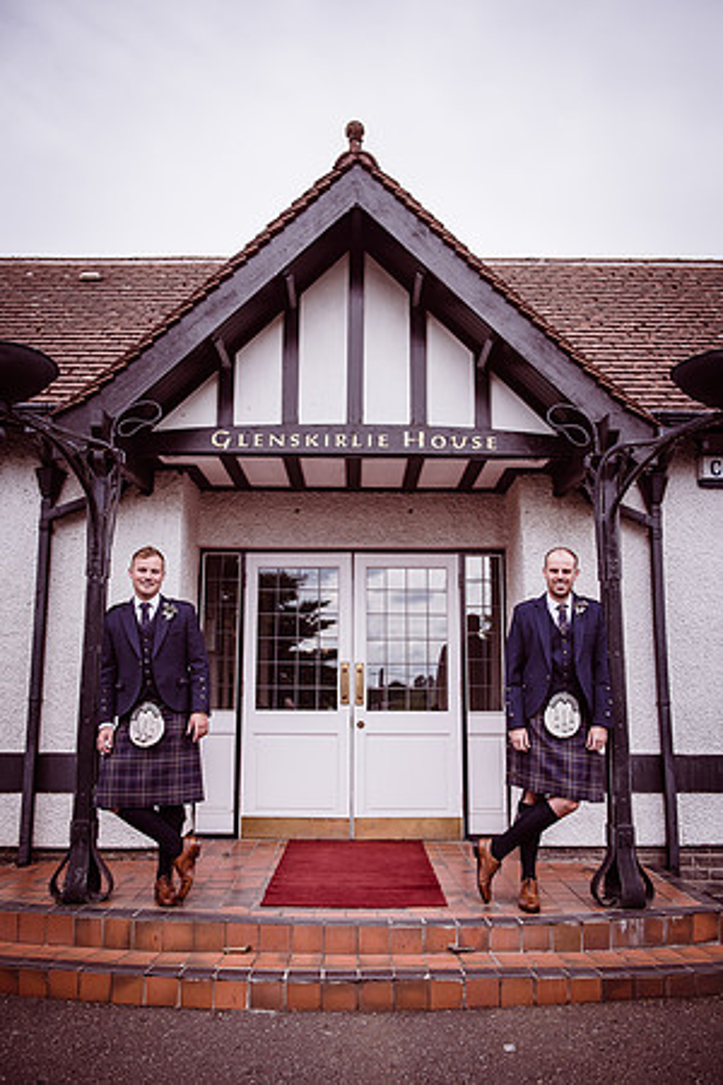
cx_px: 362
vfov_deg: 60.3
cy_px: 542
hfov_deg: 42.3
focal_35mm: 31
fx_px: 934
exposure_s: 1/1250
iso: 200
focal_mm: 31
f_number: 4.5
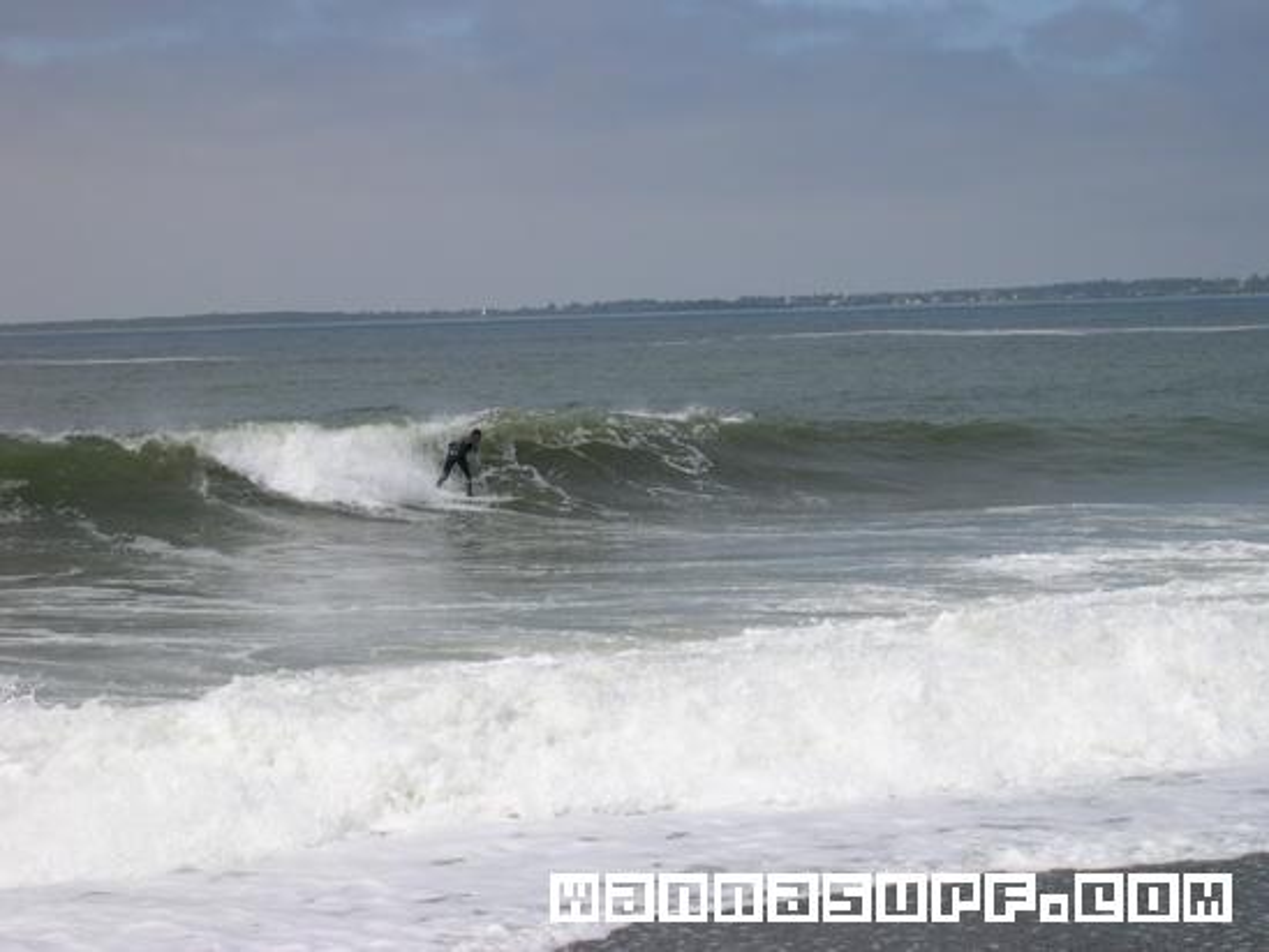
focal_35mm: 114
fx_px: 4180
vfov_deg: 13.0
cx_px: 634
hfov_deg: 17.3
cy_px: 476
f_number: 13.4
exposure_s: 1/137
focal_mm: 24
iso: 100
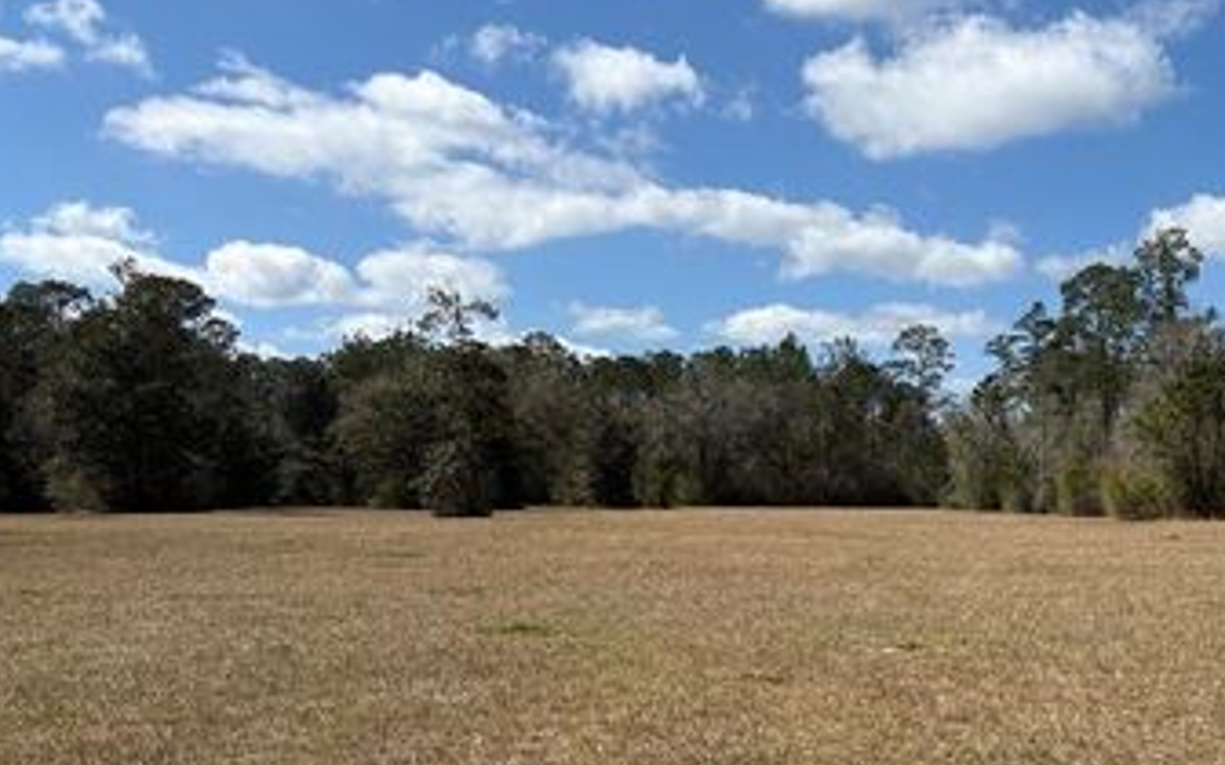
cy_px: 570
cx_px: 875
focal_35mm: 41
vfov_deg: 30.7
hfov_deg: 46.9
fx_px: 1369
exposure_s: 1/4329
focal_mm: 5.96
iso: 50
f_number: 1.6
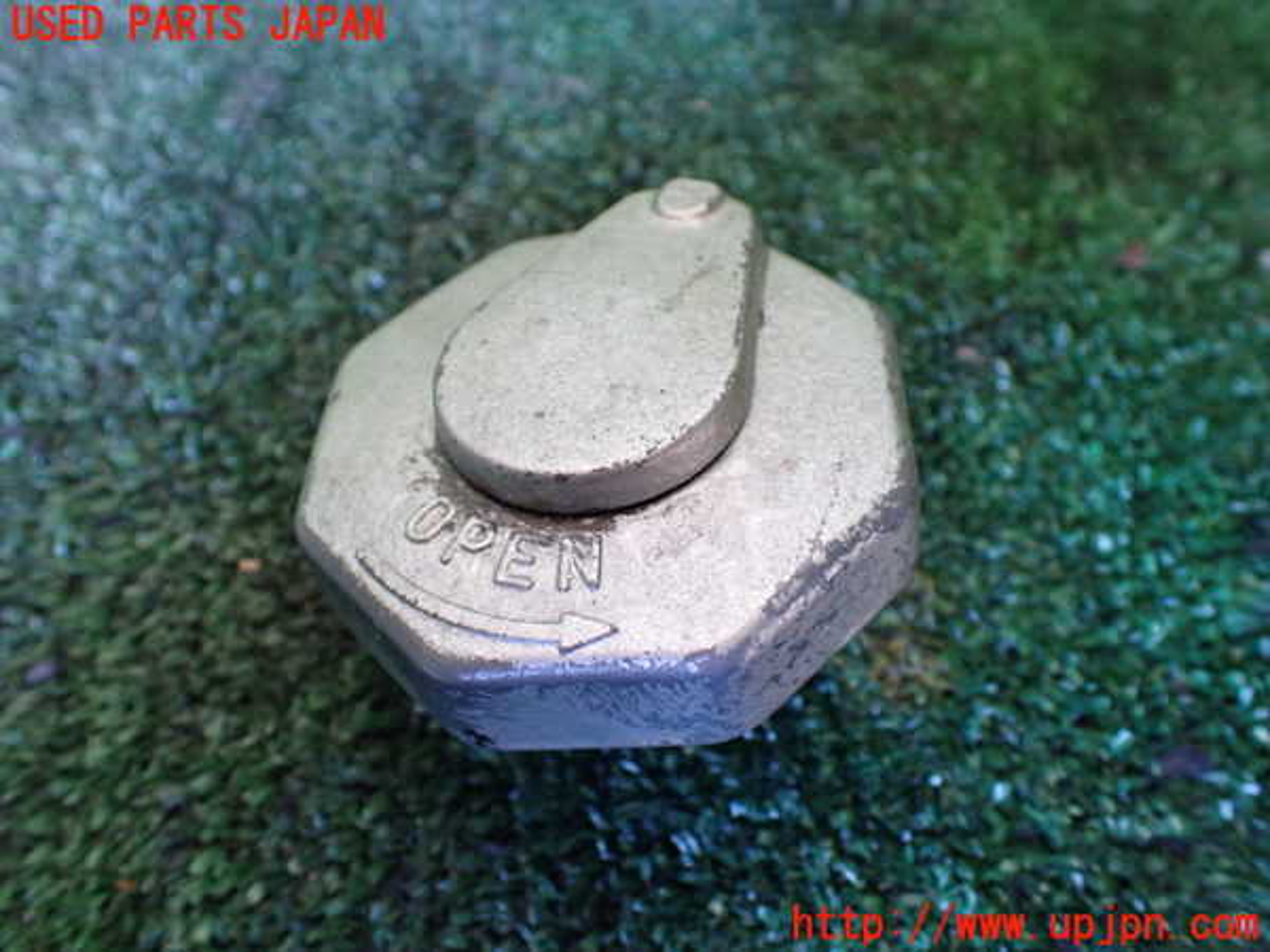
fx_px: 1101
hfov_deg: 60.0
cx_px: 635
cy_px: 476
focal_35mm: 30
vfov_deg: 46.8
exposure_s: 1/50
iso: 800
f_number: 2.3
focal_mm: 5.4
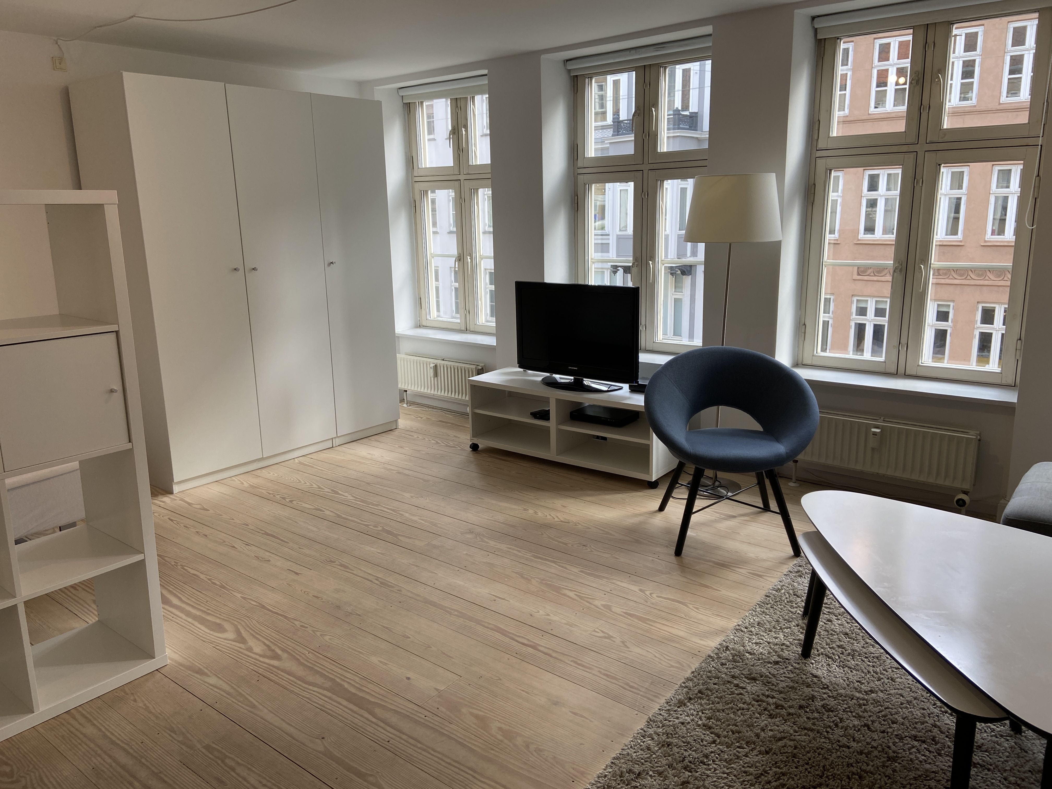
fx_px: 790
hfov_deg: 67.3
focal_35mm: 26
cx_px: 526
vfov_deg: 53.1
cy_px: 394
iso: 40
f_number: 1.8
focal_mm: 4.25
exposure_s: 1/122
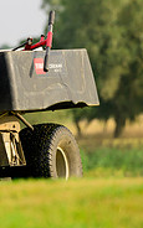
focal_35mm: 643
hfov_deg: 2.0
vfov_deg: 3.3
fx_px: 4009
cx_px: -177
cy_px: 50
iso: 500
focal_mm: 200
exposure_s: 1/1250
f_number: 5
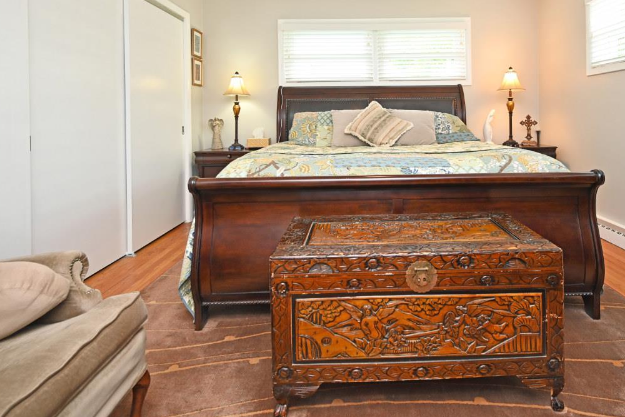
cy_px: 121
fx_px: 365
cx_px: 359
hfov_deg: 80.7
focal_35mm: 21
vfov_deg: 57.4
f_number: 4
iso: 500
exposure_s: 1/60
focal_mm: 14
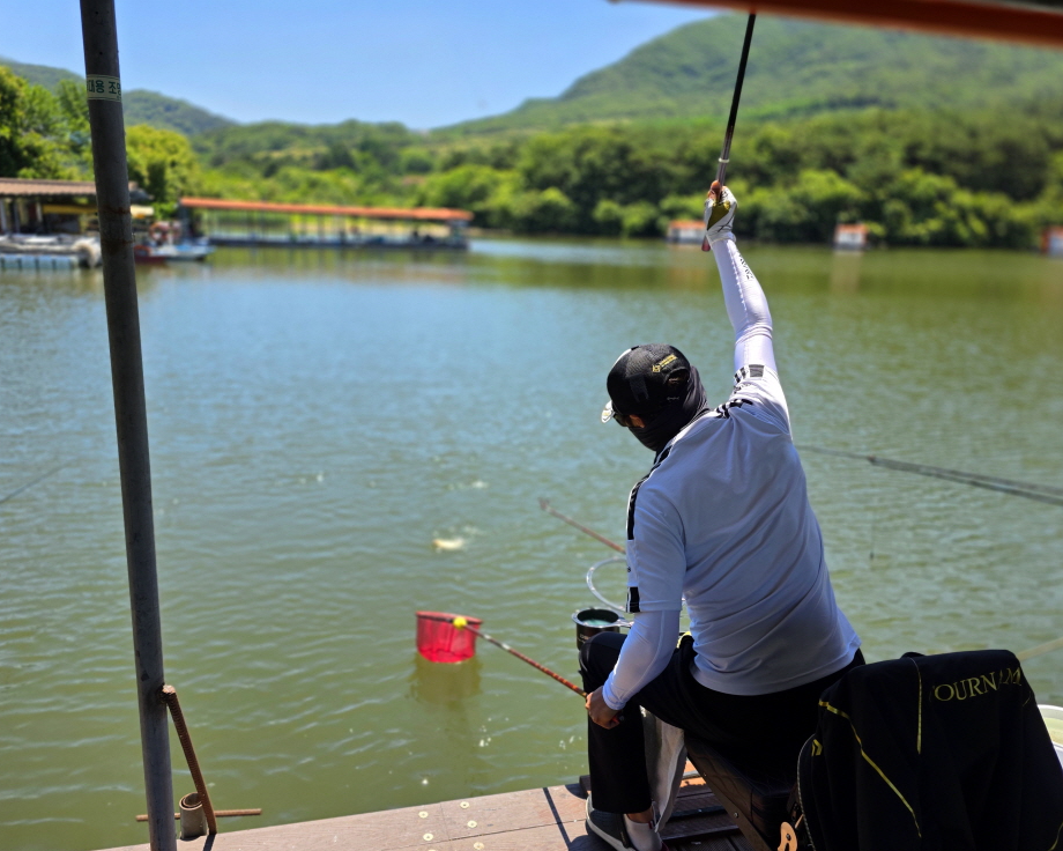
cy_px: 442
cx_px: 491
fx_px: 787
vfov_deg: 56.8
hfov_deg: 68.0
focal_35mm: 25
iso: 80
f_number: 1.7
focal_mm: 6.3
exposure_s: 1/3151
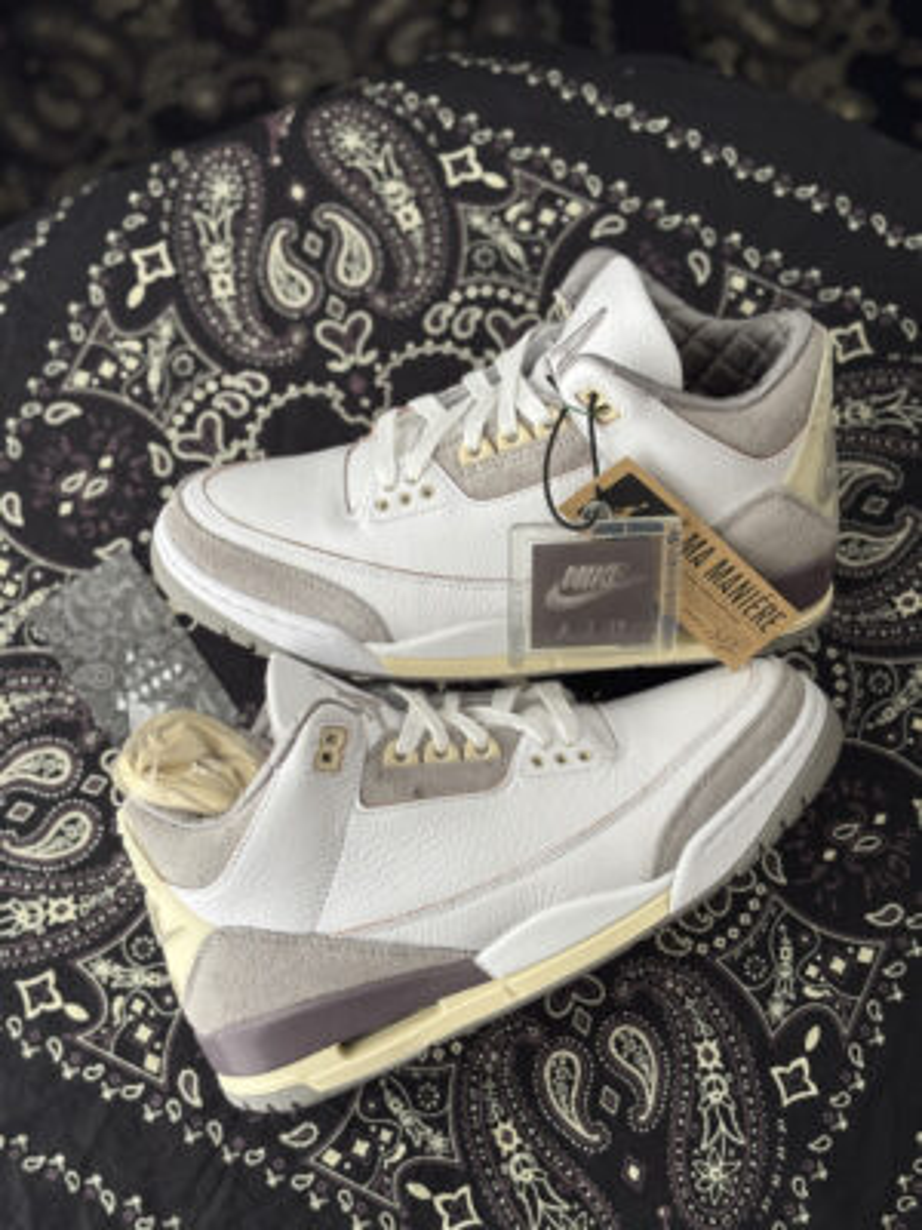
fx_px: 1847
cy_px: 615
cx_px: 461
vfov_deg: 36.8
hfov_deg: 28.0
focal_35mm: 52
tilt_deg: -76.3
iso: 50
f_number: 1.6
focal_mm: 5.96
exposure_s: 1/70
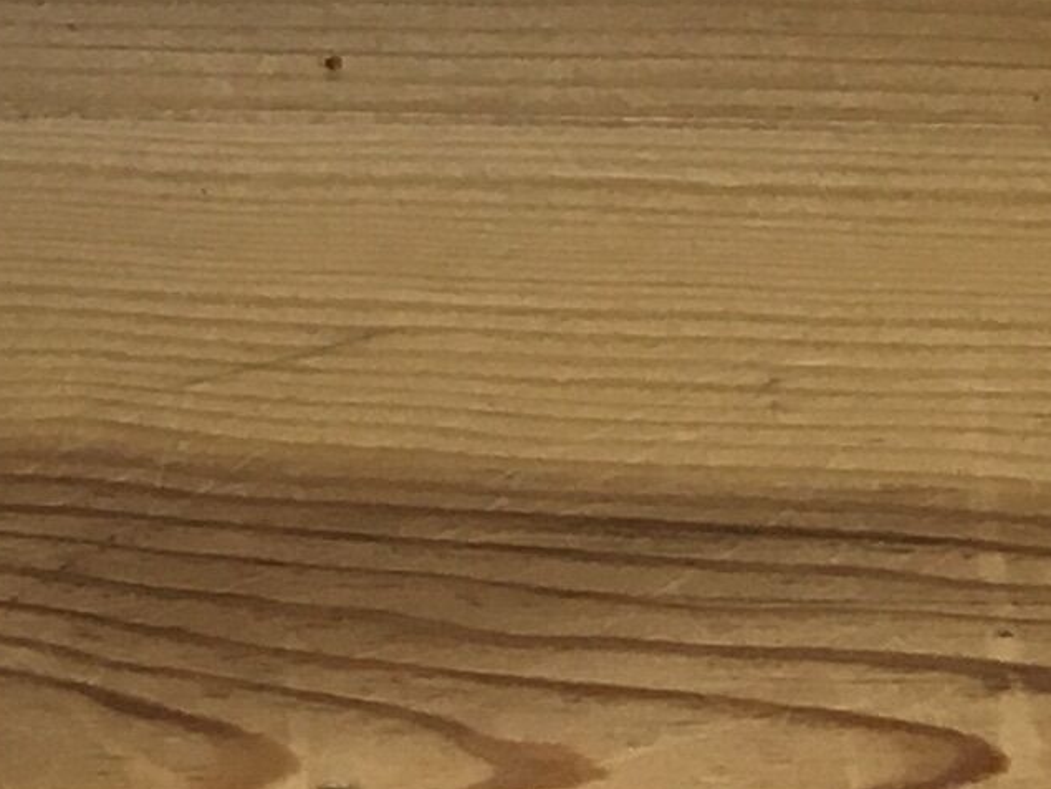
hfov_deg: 10.7
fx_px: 5590
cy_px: -1373
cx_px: 402
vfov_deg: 7.3
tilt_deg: -15.2
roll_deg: +2.6
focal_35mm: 184
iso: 32
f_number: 2.2
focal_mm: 4.15
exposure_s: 1/33
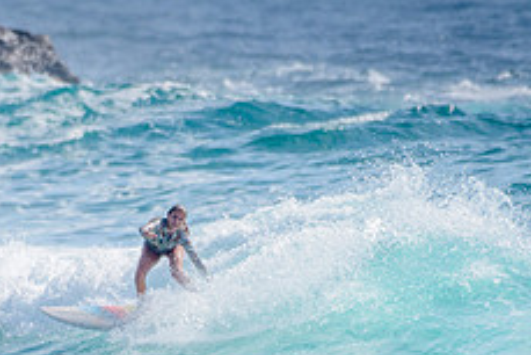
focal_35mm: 1555
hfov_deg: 1.3
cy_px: 271
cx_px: 27
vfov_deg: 0.9
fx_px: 22950
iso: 110
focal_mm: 500
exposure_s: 1/2000
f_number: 5.6
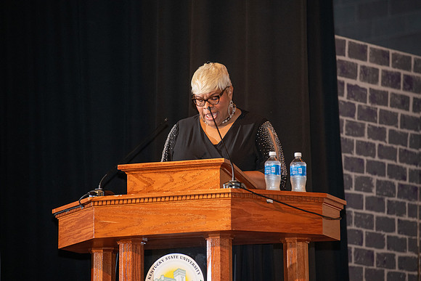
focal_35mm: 200
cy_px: 140
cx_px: 210
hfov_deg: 10.3
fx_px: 2339
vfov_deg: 6.9
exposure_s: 1/125
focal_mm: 200
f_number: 4
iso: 1600
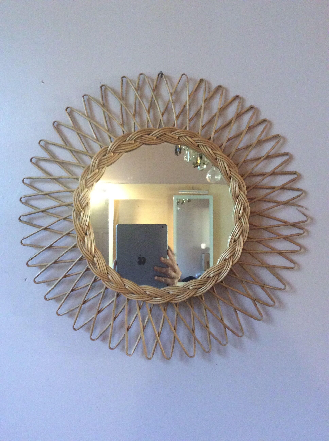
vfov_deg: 56.9
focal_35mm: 32
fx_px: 407
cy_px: 220
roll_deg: -0.9
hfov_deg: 44.1
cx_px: 164
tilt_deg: -1.0
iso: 320
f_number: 2.4
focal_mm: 3.3
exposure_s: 1/20
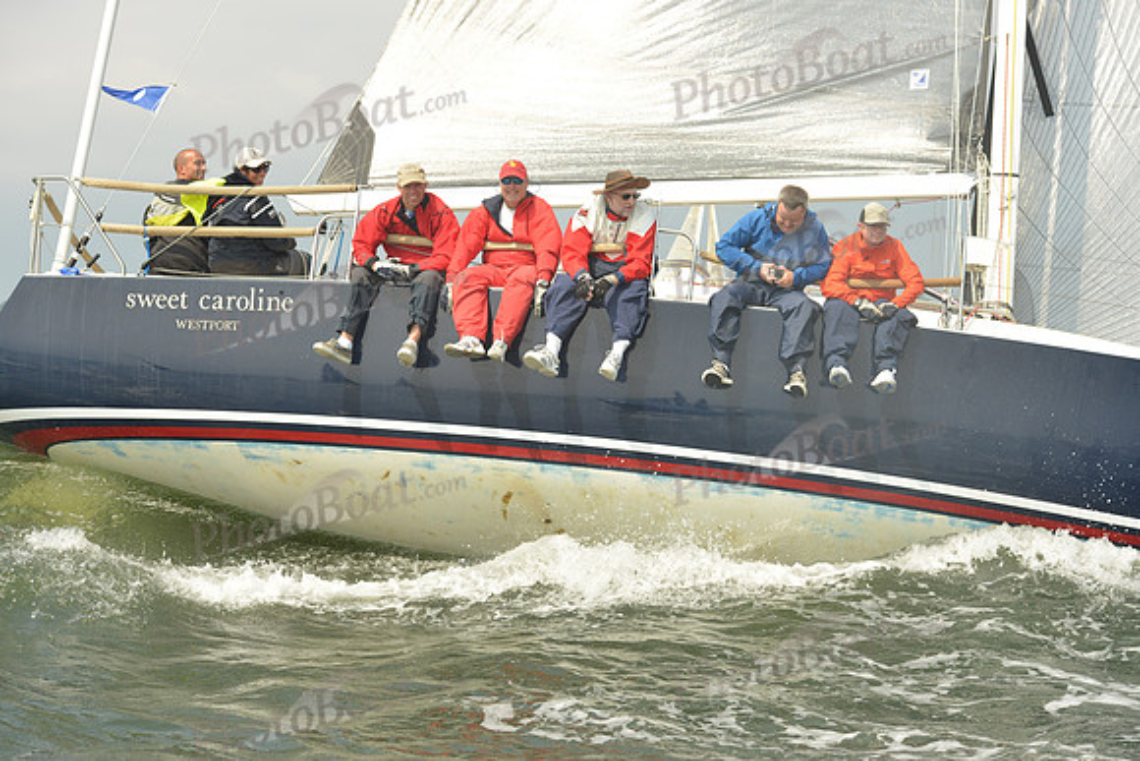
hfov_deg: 23.6
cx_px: 570
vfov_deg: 15.9
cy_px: 380
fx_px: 2724
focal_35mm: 86
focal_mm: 86
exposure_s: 1/1250
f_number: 7.1
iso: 320
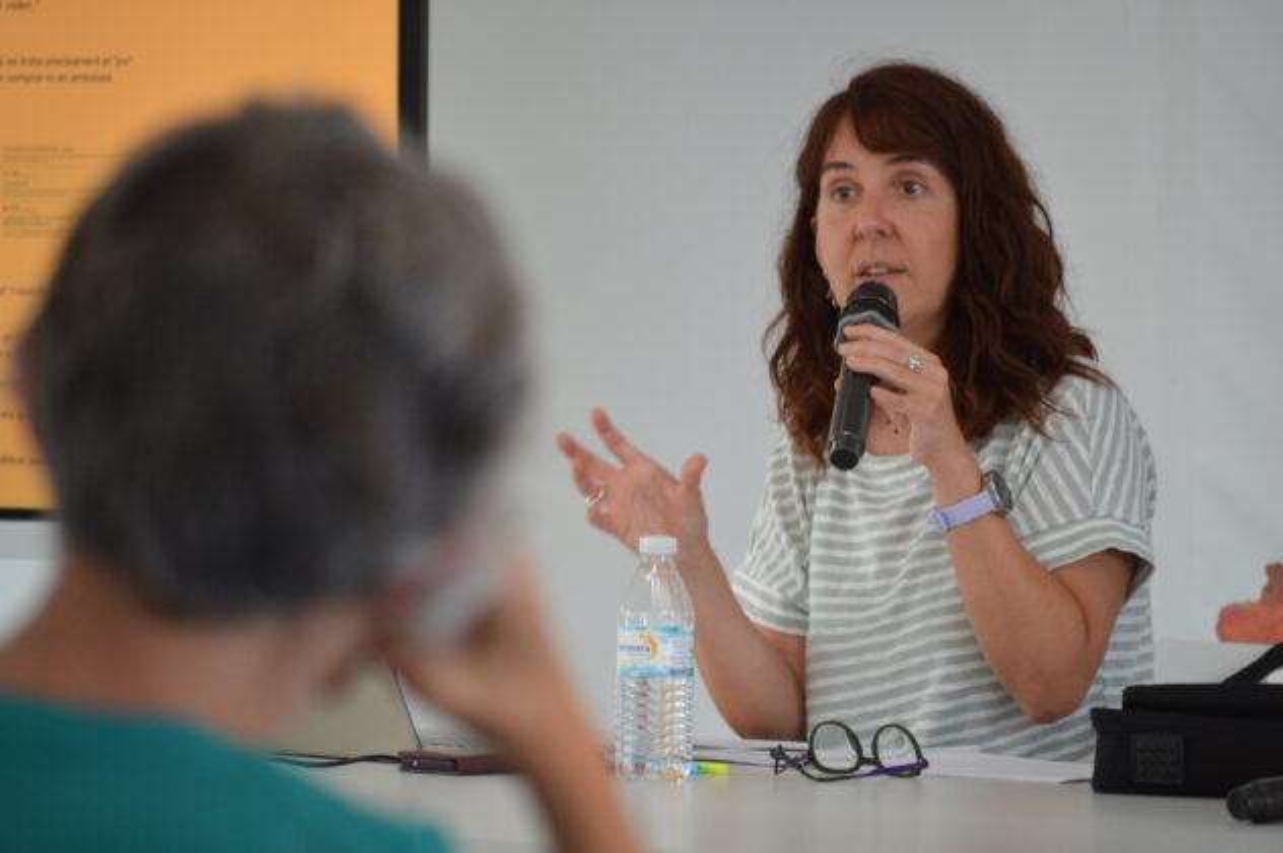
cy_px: 426
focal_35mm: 225
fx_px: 8010
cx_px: 642
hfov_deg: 9.2
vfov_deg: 6.1
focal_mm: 150
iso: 1400
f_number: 5
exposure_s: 1/125
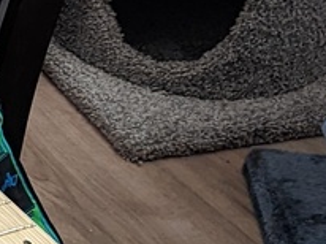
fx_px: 1750
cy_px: 106
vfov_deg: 8.0
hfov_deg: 8.9
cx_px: -622
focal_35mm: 186
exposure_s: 1/23.8
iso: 422
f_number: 1.85
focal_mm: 6.81
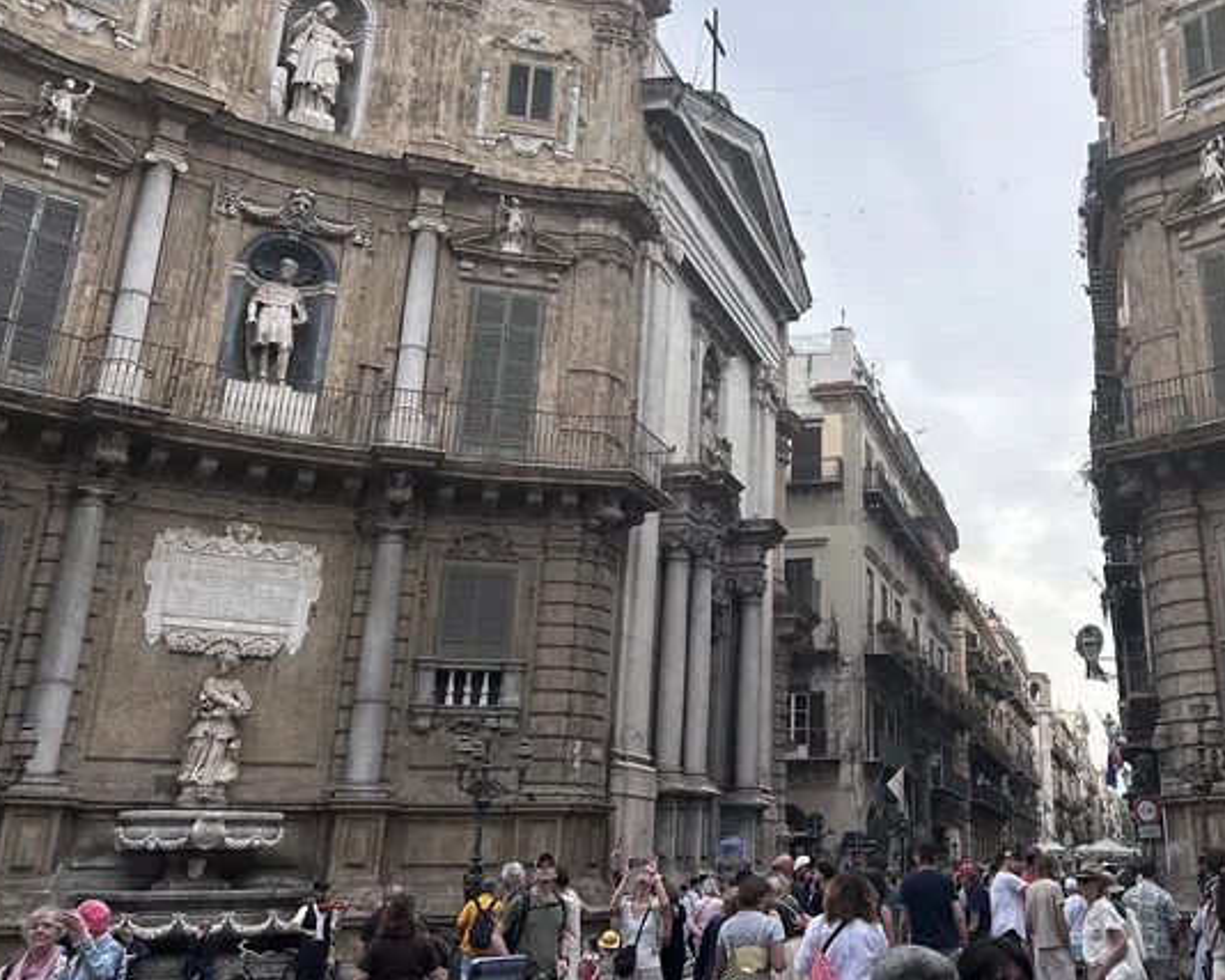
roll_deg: +0.9
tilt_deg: +21.9
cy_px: 314
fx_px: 1377
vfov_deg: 38.6
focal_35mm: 38
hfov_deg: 46.8
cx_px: 867
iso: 50
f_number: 1.5
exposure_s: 1/1808
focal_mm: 5.7
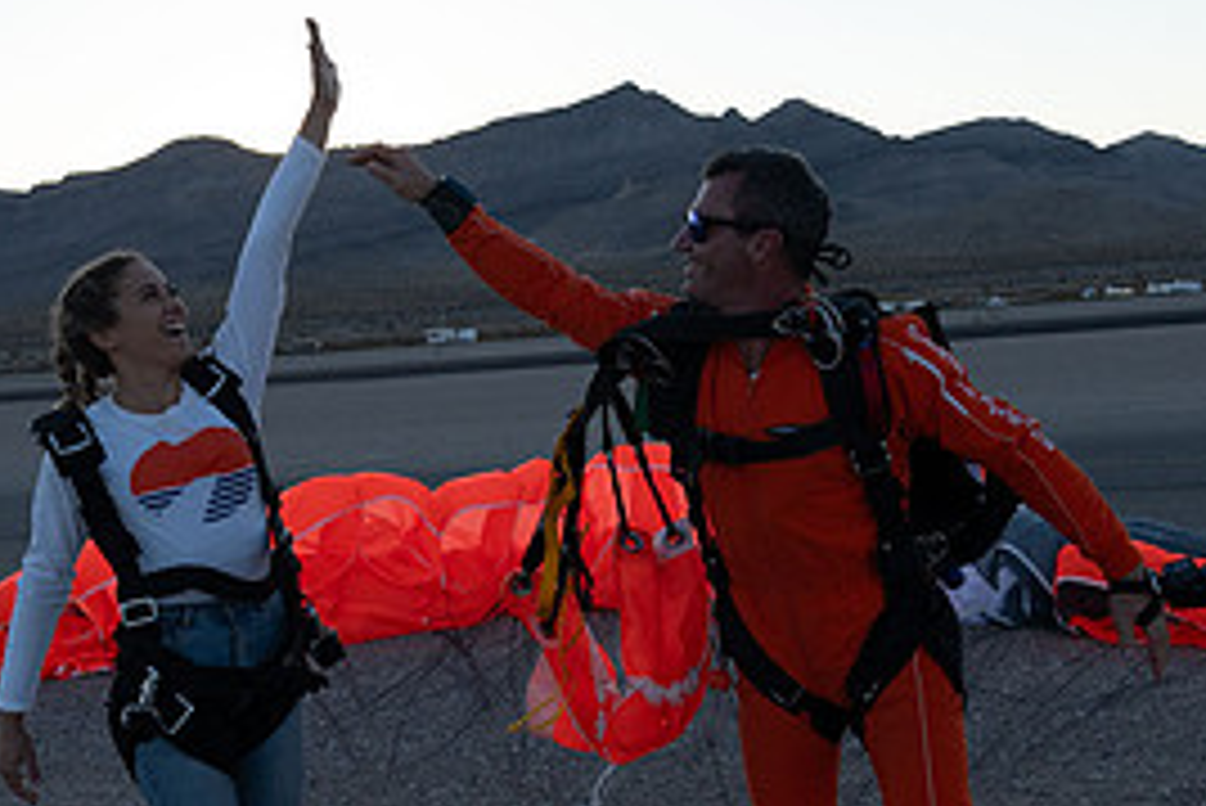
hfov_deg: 38.2
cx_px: 562
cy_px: 421
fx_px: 1743
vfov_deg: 26.0
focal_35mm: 52
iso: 1250
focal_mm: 24
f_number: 5.6
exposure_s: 1/2000
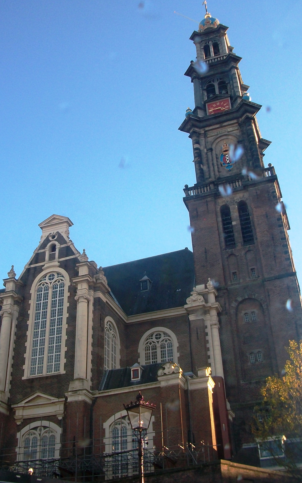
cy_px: 216
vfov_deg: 49.2
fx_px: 527
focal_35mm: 40
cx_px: 151
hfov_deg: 32.0
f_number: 2.8
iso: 80
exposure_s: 1/320
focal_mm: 5.7
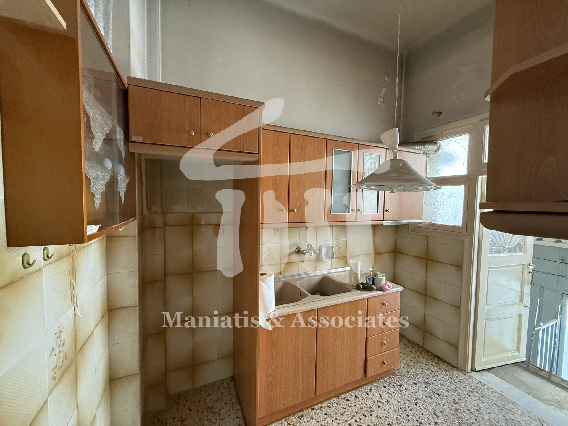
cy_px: 213
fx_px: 230
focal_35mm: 14
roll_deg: -0.9
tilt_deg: -2.5
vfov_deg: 85.7
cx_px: 284
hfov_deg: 102.1
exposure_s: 1/60
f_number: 2.2
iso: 500
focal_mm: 2.22
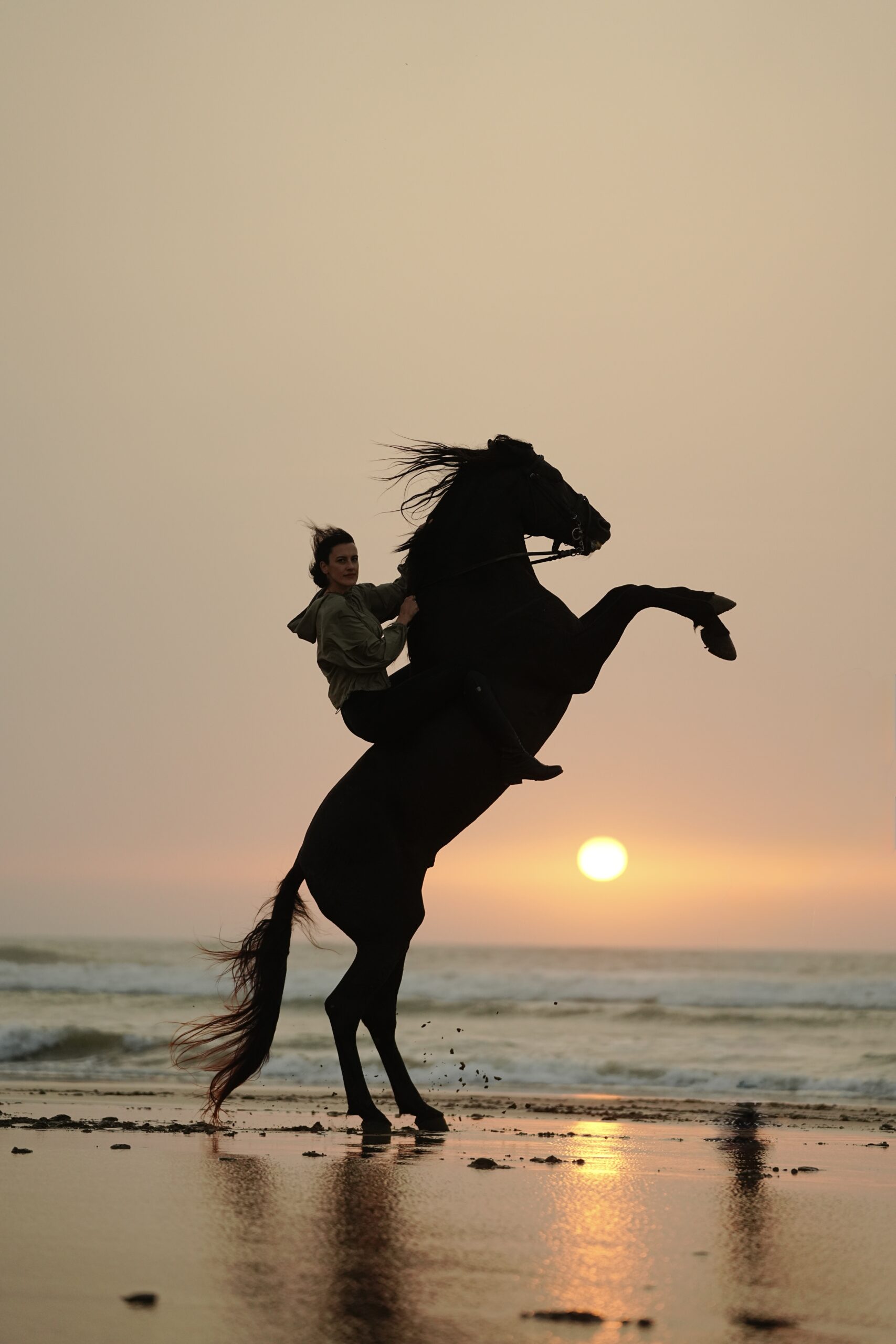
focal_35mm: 122
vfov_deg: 16.8
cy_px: 672
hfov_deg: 11.2
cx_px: 448
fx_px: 4554
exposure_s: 1/1250
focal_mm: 122
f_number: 2.8
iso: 640
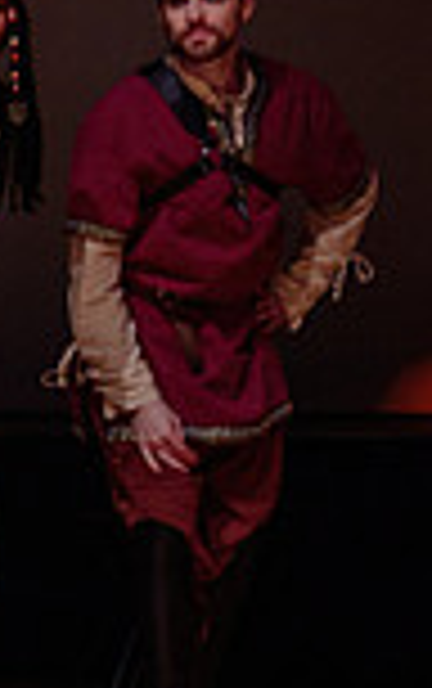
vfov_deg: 8.2
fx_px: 4828
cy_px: 348
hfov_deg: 4.7
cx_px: -1149
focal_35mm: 257
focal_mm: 53
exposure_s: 1/250
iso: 1600
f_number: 2.8
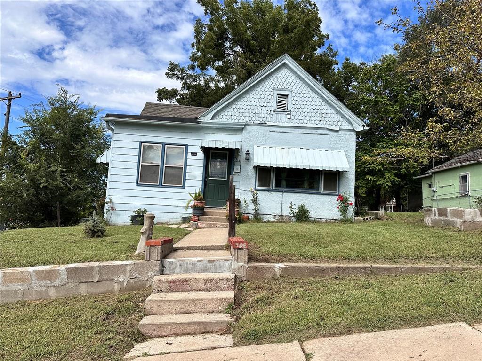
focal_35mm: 24
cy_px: 180
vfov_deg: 56.8
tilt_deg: +5.5
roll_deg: -3.1
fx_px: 334
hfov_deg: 71.6
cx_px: 241
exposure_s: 1/4545
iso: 80
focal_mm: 6.86
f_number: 1.78
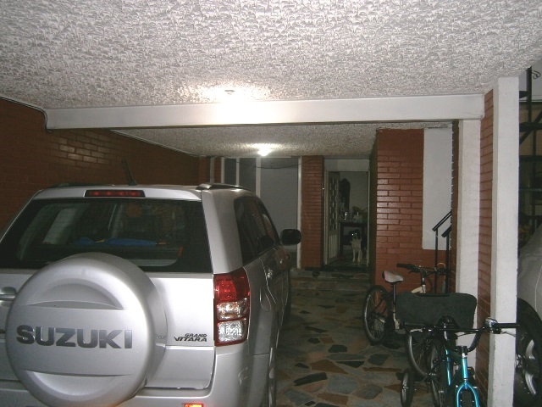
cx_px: 271
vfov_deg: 53.1
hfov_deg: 67.3
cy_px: 204
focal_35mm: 26
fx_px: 407
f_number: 2.8
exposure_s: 1/30
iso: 125
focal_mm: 4.7
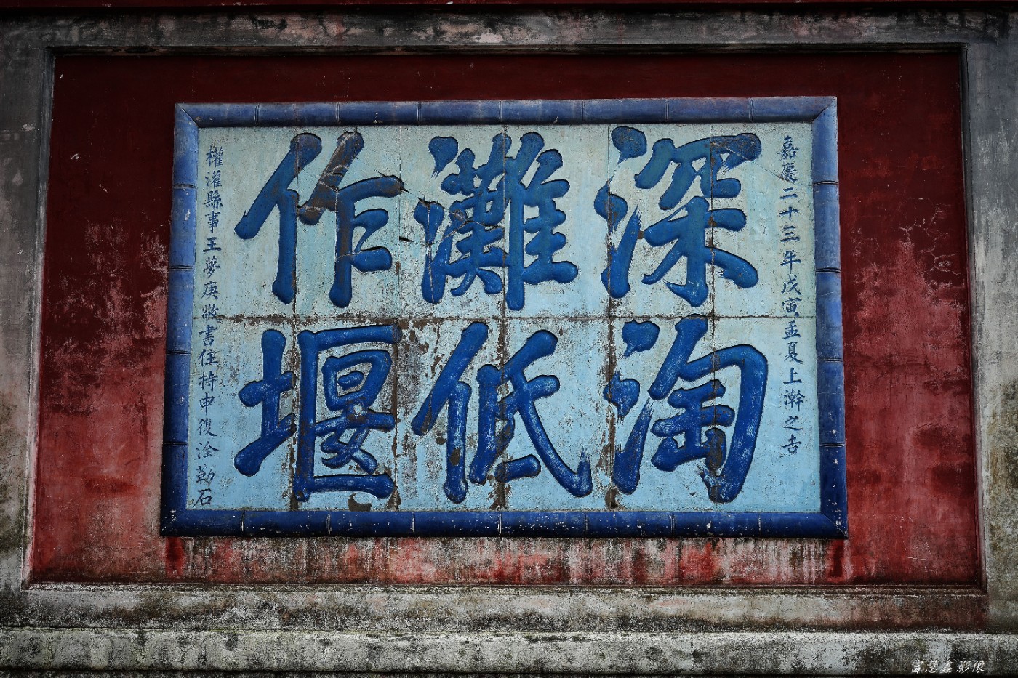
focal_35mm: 35
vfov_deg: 37.8
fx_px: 990
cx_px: 509
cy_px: 339
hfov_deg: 54.4
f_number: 4.5
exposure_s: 1/200
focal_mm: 35
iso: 100
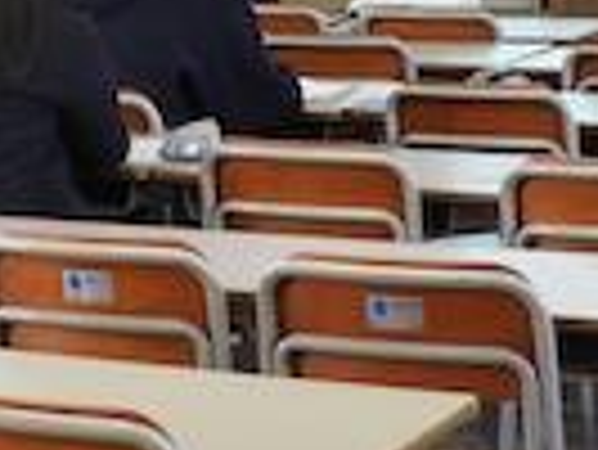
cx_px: -261
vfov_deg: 8.9
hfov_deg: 11.5
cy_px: -81
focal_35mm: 165
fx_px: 2853
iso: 250
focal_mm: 9.9
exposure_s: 1/30
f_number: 4
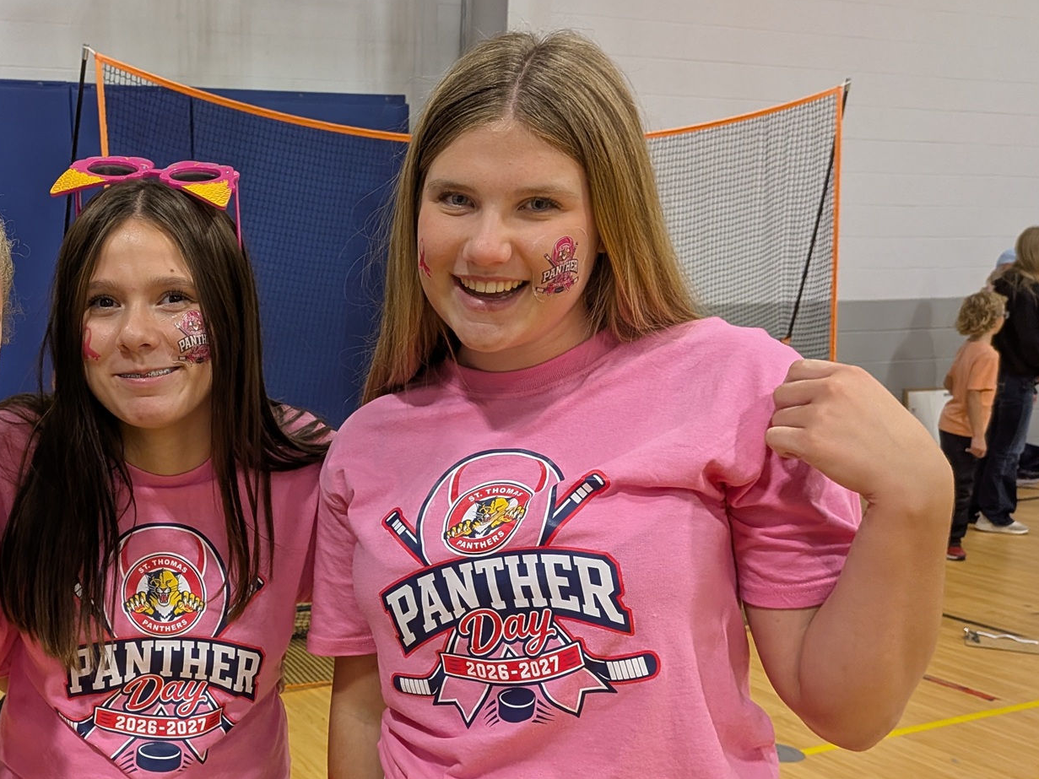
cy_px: 555
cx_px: 234
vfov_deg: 36.2
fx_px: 1170
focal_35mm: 39
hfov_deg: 45.8
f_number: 1.7
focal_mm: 4.53
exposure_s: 1/120
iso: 229
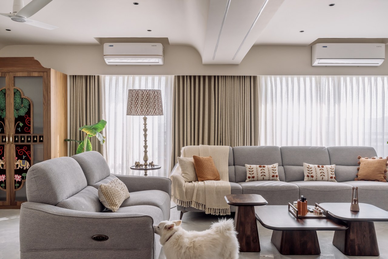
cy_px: 130
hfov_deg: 63.7
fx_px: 312
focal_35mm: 29
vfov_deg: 45.0
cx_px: 194
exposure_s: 1/25
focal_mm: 29
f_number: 8
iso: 160
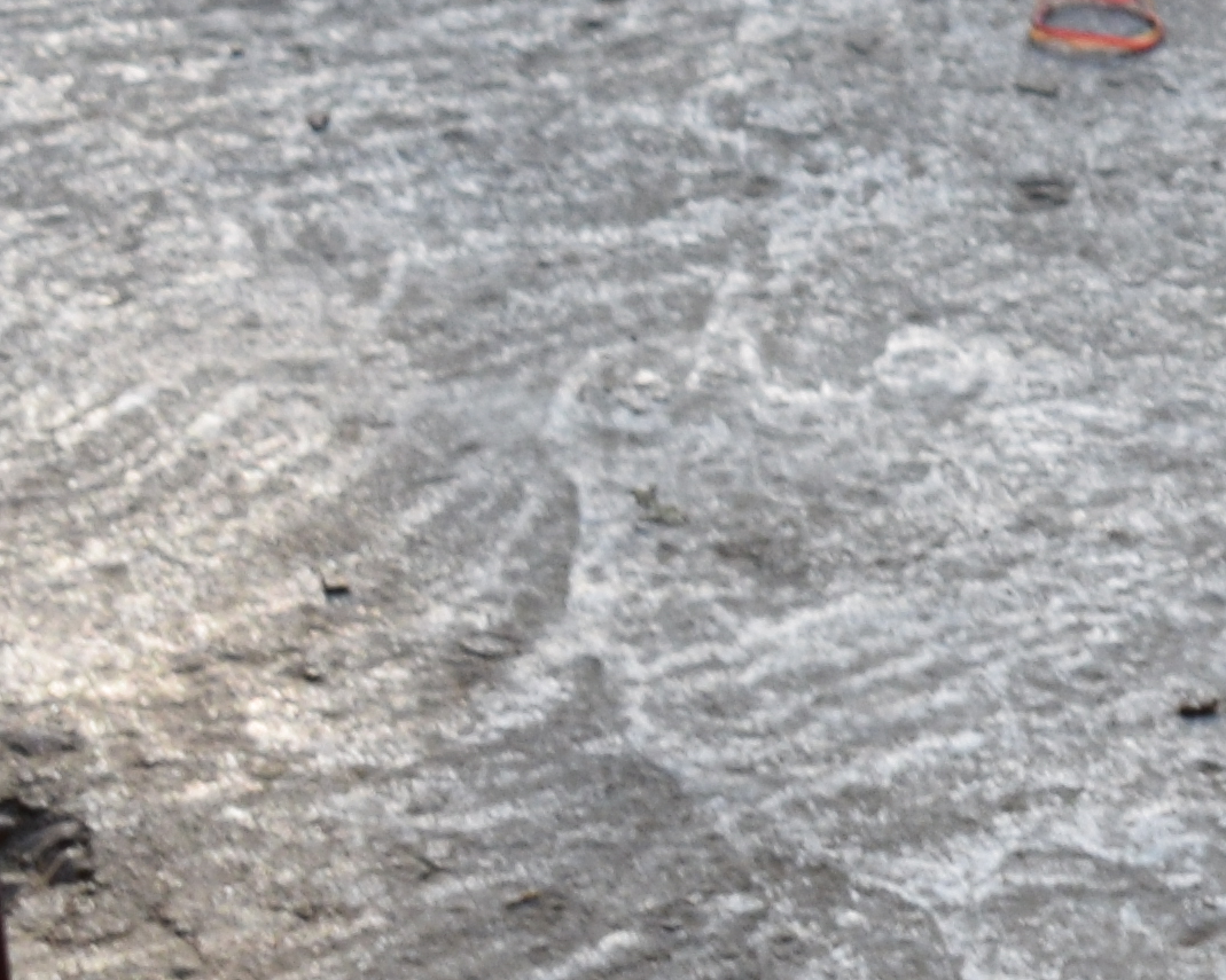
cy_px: 332
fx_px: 14331
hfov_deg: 4.8
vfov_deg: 3.9
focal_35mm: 395
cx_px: 2640
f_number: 5.6
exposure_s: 1/125
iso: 400
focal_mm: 50
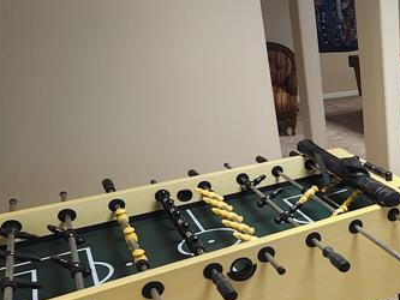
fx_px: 462
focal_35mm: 40
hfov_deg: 36.7
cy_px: 192
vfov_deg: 35.7
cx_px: 472
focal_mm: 2.2
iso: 100
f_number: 2.2
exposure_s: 1/60
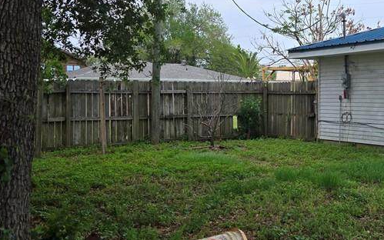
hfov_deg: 38.6
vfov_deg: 25.8
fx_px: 523
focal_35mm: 50
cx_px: 312
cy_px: 90
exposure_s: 1/2921
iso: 64
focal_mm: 5.4
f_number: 1.8
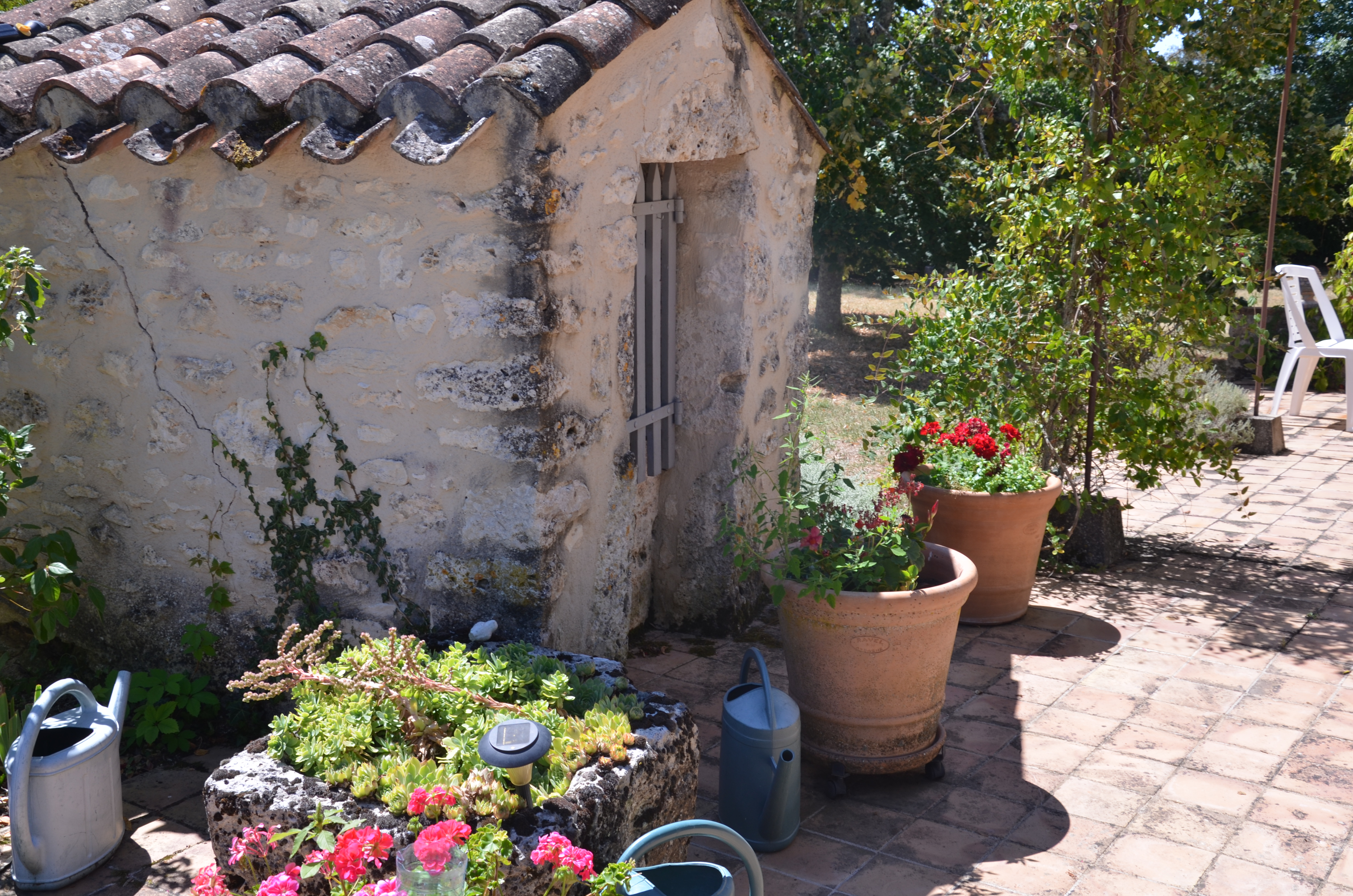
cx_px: 676
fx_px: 1463
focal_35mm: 39
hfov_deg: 49.6
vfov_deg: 34.1
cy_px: 448
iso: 100
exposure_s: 1/160
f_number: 7.1
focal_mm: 26
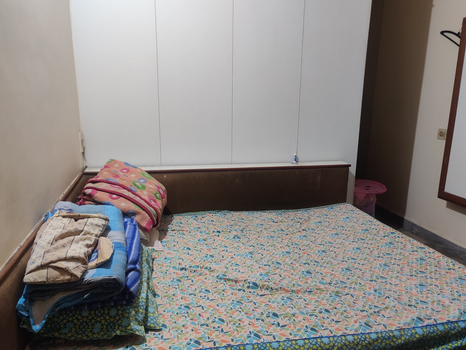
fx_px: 390
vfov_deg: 48.2
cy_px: 179
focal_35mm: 29
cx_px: 241
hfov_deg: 61.6
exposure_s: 1/25
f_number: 1.65
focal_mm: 4.75
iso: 1000
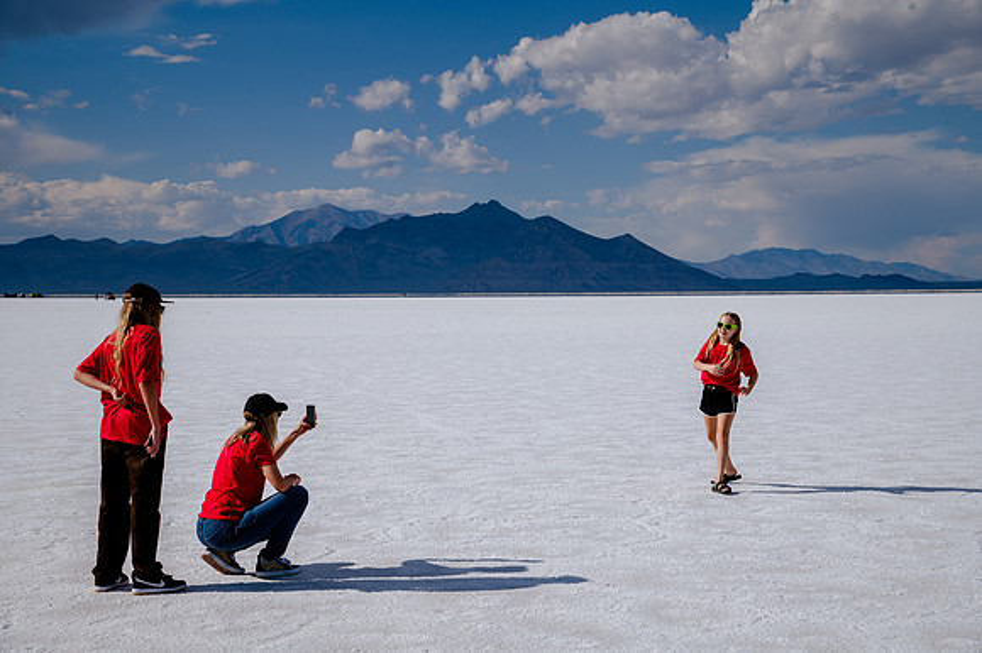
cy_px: 326
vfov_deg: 20.9
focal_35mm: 65
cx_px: 491
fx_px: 1772
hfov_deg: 31.0
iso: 250
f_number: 10
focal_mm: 65
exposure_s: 1/1250
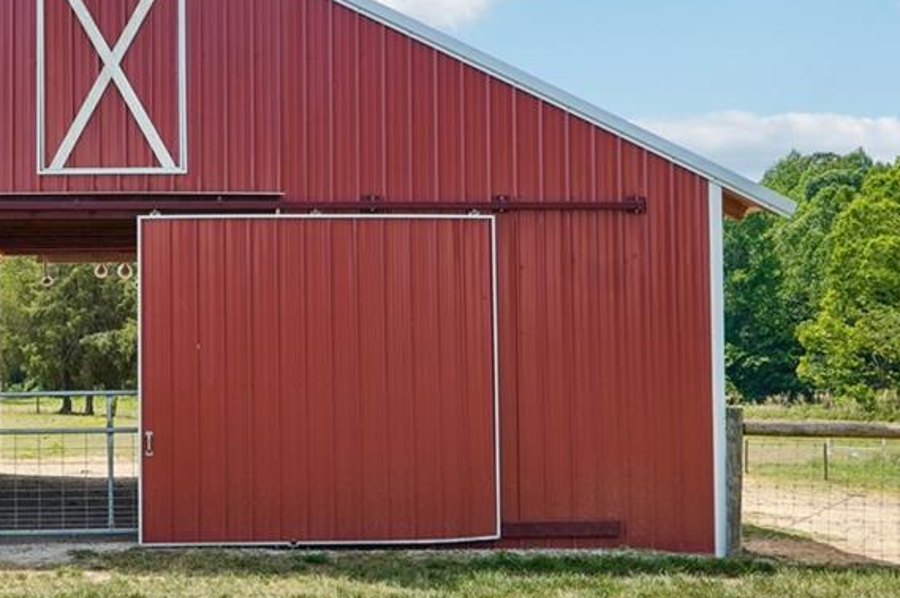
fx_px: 1348
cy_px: 297
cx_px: 128
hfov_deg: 35.2
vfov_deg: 25.0
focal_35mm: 54
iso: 100
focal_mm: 20
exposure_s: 1/60
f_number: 8
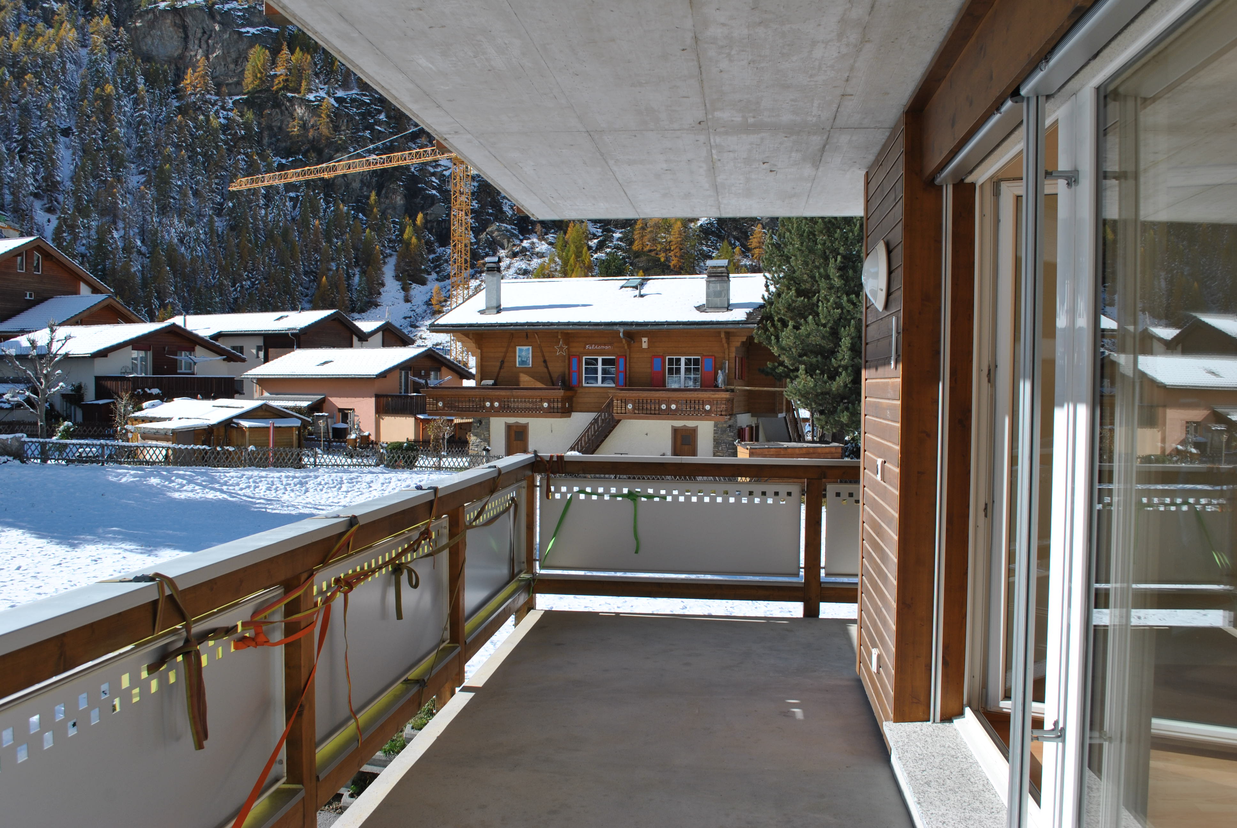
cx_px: 618
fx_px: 1032
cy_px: 414
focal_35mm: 30
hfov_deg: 61.9
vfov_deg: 43.7
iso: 100
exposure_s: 1/250
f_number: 8
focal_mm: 20
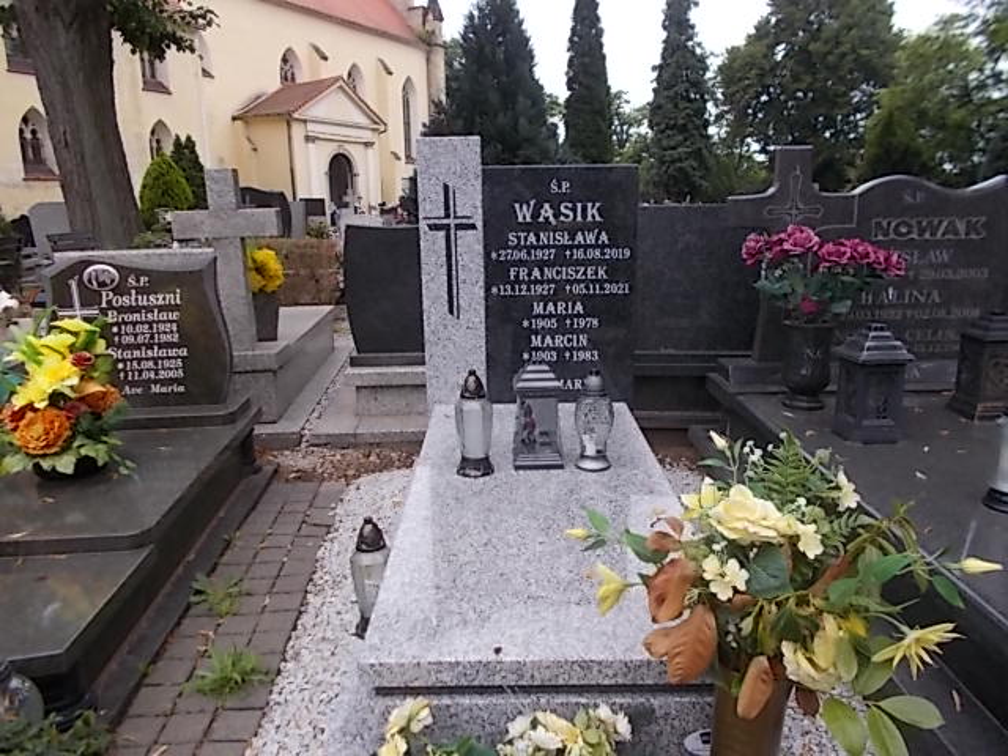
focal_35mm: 26
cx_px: 504
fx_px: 757
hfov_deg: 67.3
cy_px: 378
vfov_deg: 53.1
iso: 80
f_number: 3.2
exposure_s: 1/160
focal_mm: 4.6
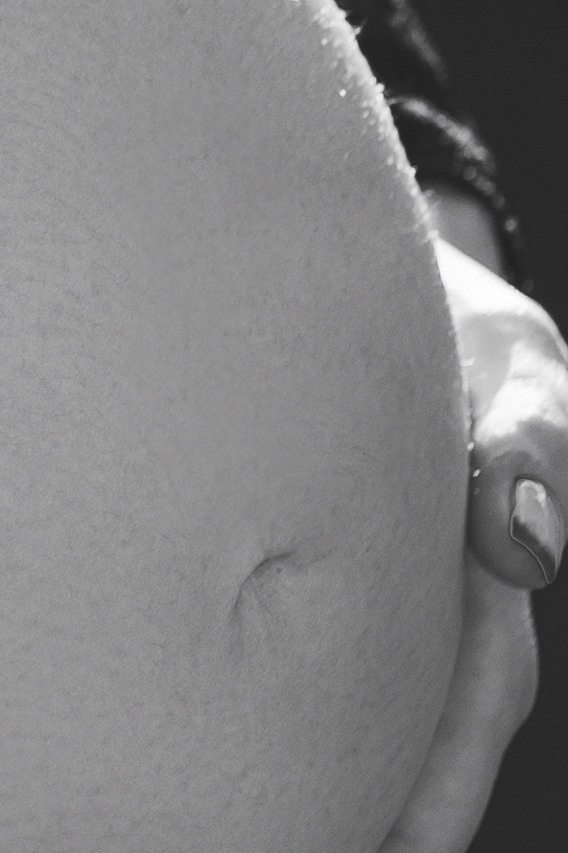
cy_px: -1135
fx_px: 13594
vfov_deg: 3.5
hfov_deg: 2.4
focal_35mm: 574
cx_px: -942
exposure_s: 1/800
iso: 100
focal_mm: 85
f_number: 4
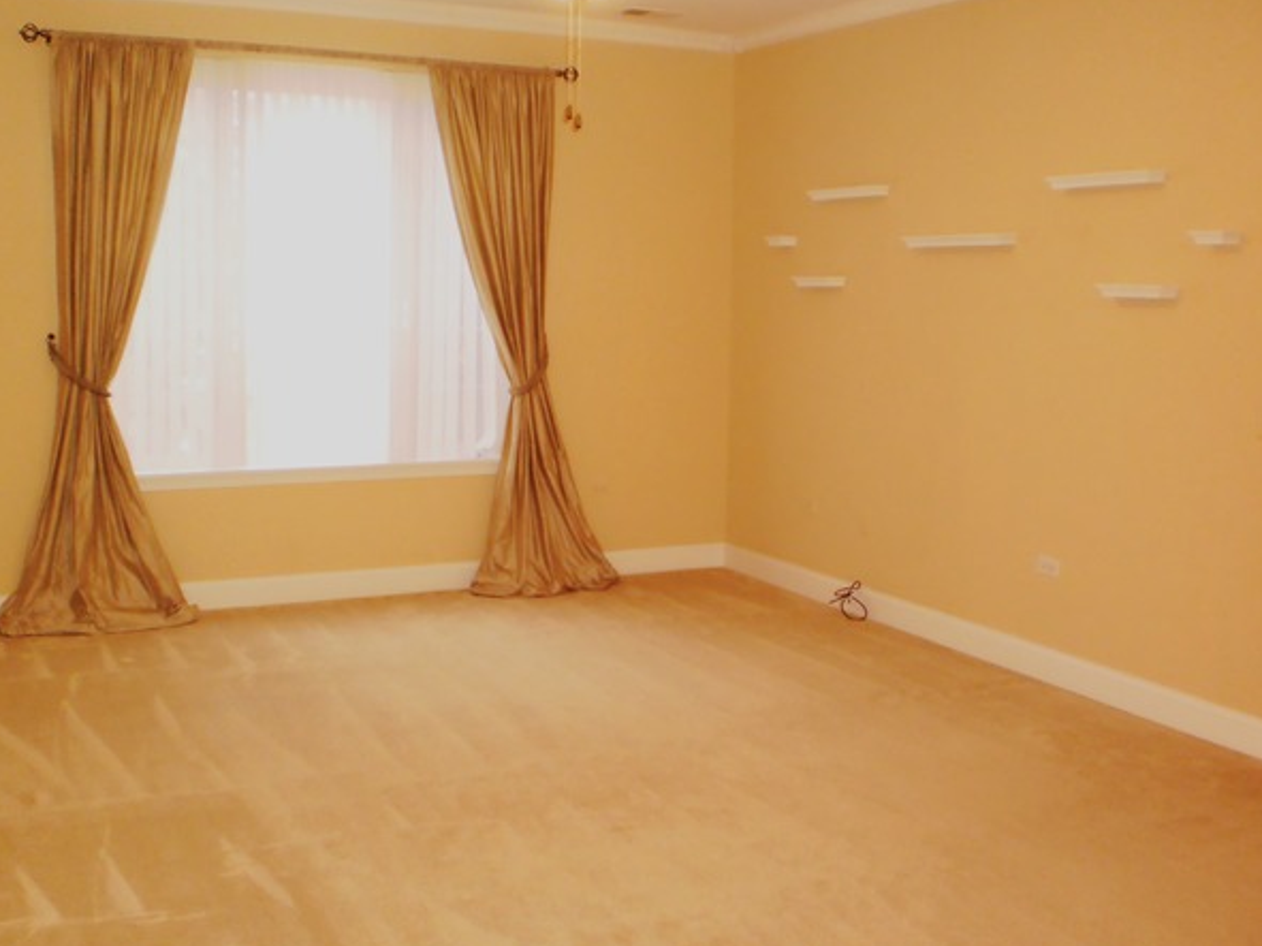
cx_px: 666
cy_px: 463
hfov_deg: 47.8
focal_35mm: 39
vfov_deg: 36.8
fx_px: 1422
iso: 400
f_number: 3.1
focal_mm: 6.3
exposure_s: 1/30
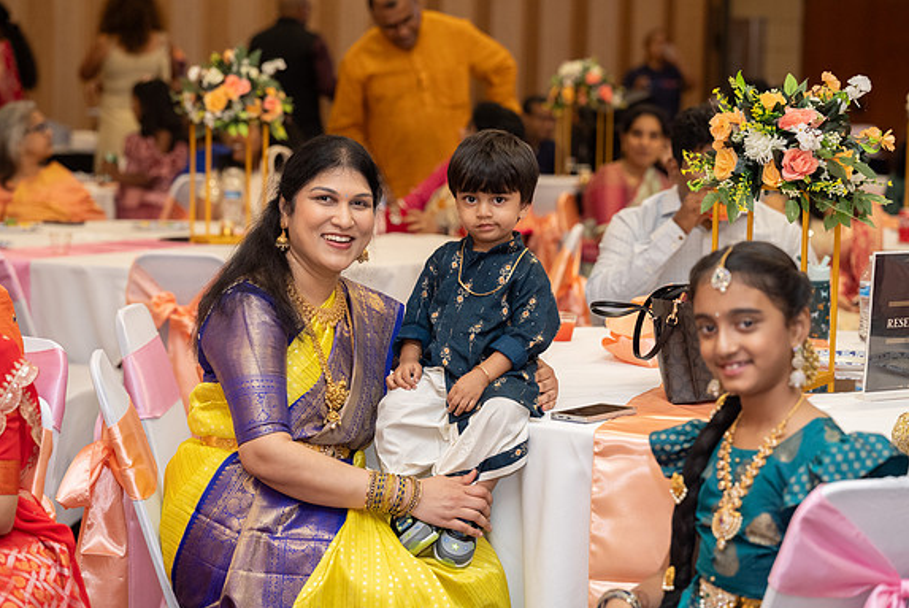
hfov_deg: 21.0
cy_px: 306
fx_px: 2451
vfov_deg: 14.1
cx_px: 455
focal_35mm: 97
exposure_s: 1/160
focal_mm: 95
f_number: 3.5
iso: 1000
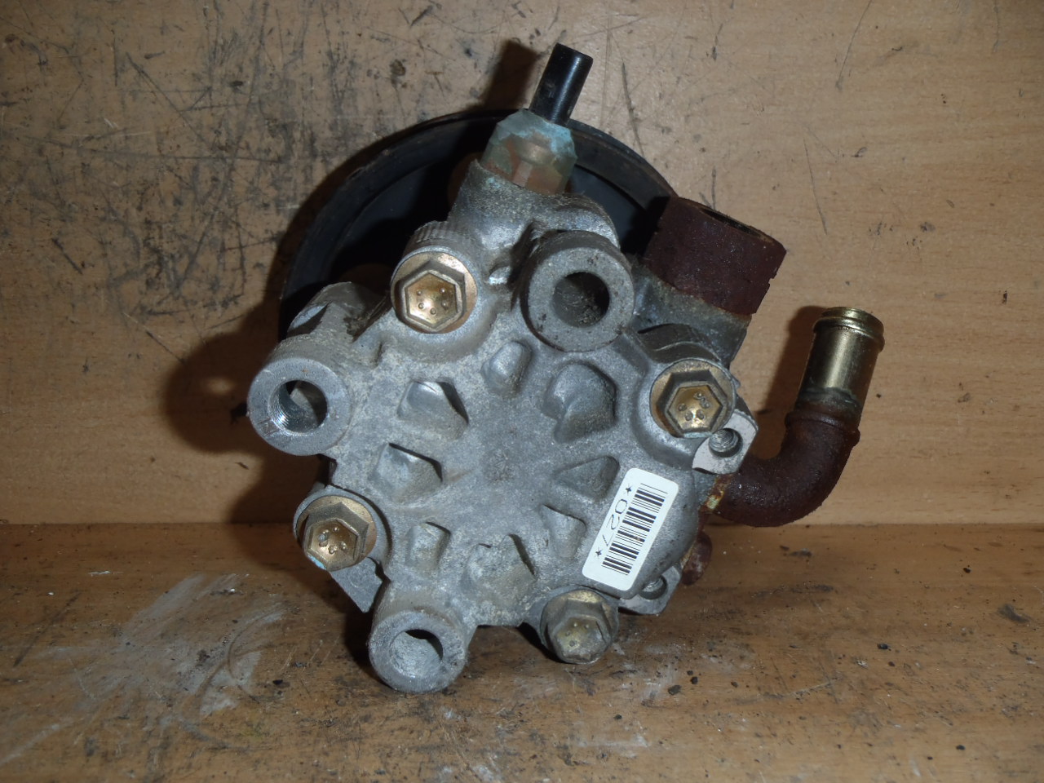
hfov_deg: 49.0
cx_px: 522
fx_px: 1146
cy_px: 392
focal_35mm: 38
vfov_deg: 37.7
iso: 100
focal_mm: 6.83
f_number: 4.6
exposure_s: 1/40
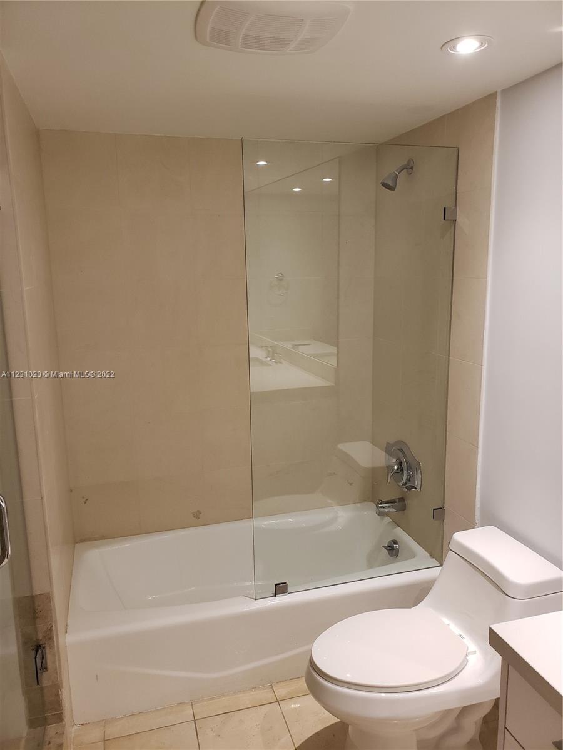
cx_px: 282
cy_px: 375
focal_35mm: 26
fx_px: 564
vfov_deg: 67.3
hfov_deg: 53.1
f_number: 2.4
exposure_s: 1/60
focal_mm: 4.3
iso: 250
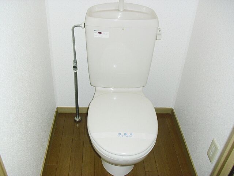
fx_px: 243
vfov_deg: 39.7
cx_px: 117
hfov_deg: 51.4
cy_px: 88
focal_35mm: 36
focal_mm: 6.3
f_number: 3.1
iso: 100
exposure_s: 1/100
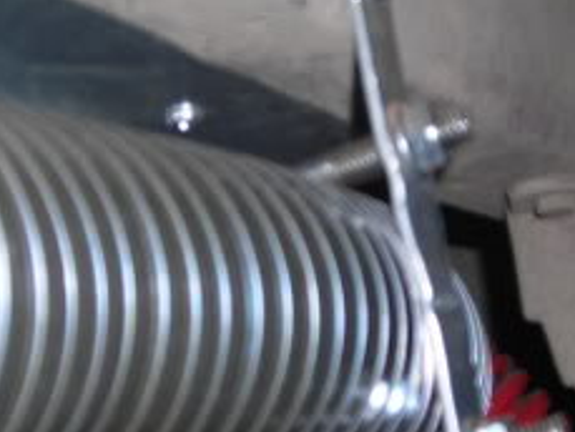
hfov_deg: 18.5
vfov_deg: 14.0
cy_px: 234
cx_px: 306
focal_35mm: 106
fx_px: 1762
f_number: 3.2
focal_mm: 6.3
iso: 50
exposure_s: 1/60.1
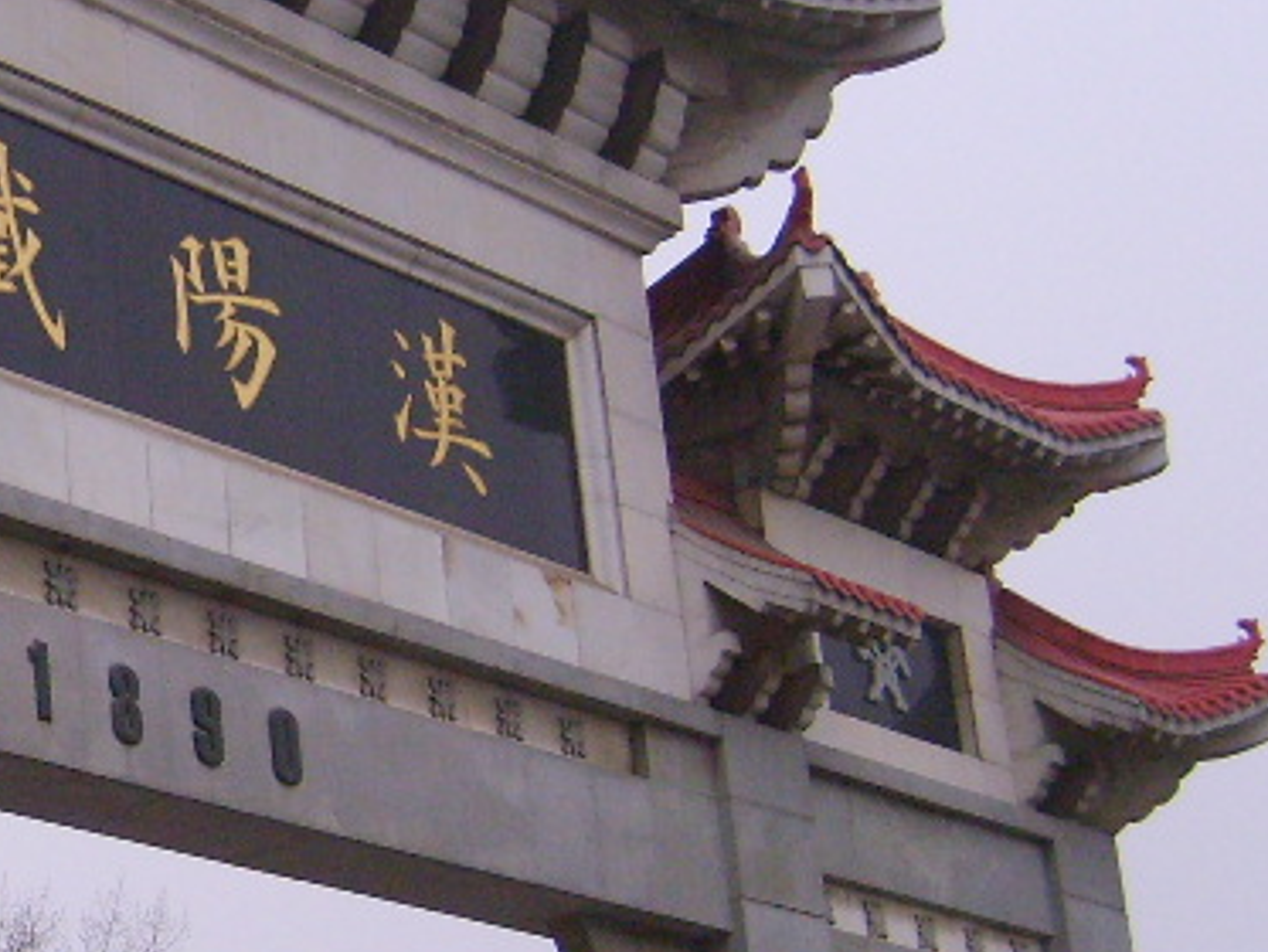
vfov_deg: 15.4
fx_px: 3518
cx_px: -269
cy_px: 541
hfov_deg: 19.2
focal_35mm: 96
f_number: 2.8
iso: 200
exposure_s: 1/500
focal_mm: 5.8
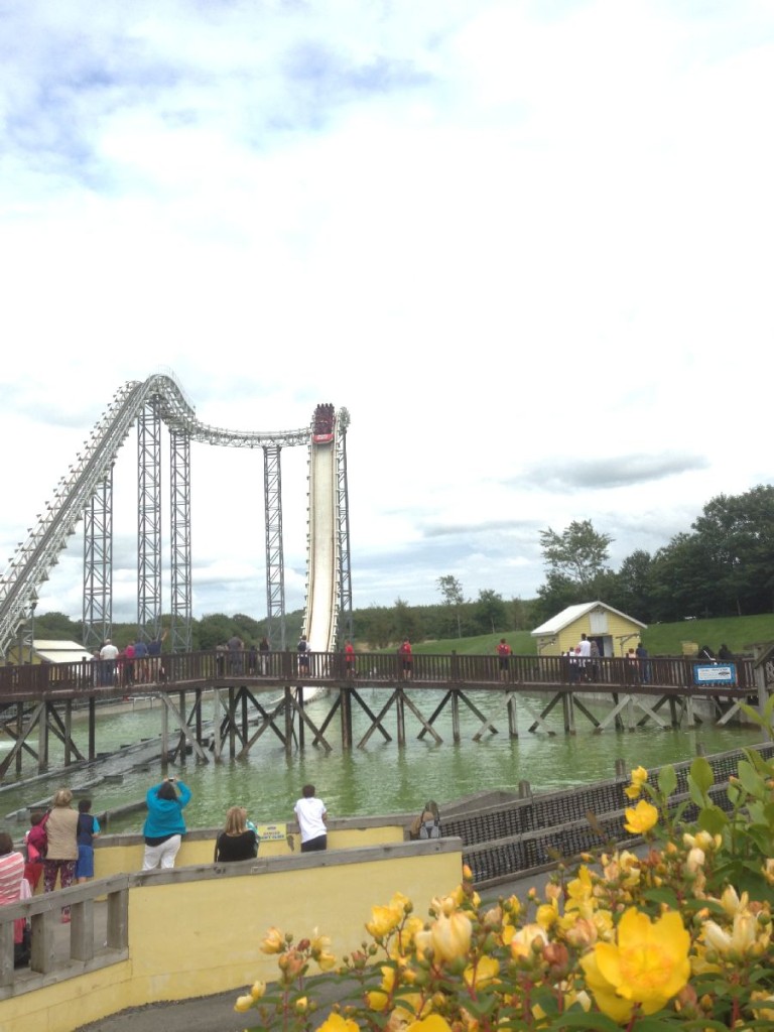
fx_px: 984
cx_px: 387
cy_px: 516
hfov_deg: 42.9
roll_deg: +0.9
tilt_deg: +1.8
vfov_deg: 55.4
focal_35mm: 33
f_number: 2.4
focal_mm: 4.12
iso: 50
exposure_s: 1/809
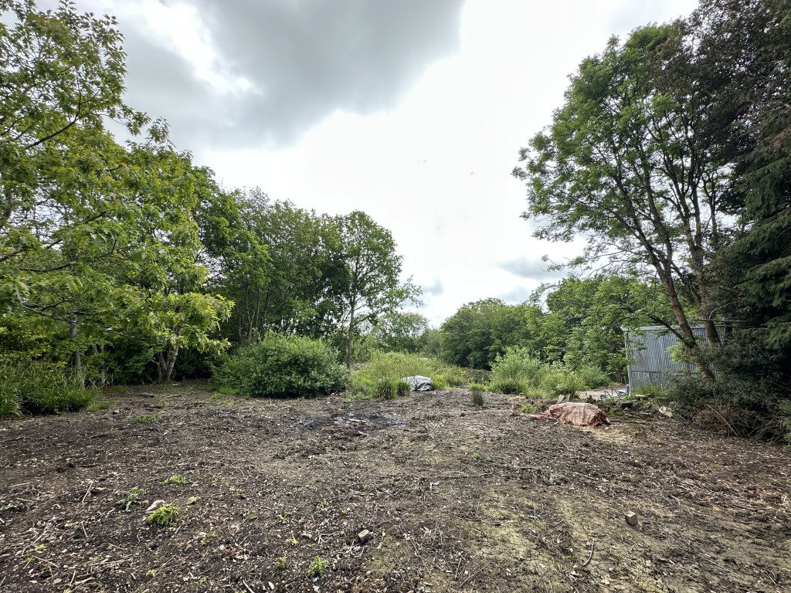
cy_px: 296
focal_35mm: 14
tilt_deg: +8.2
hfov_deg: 102.1
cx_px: 396
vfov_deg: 85.7
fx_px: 320
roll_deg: -0.2
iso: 40
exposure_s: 1/383
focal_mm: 2.22
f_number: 2.2
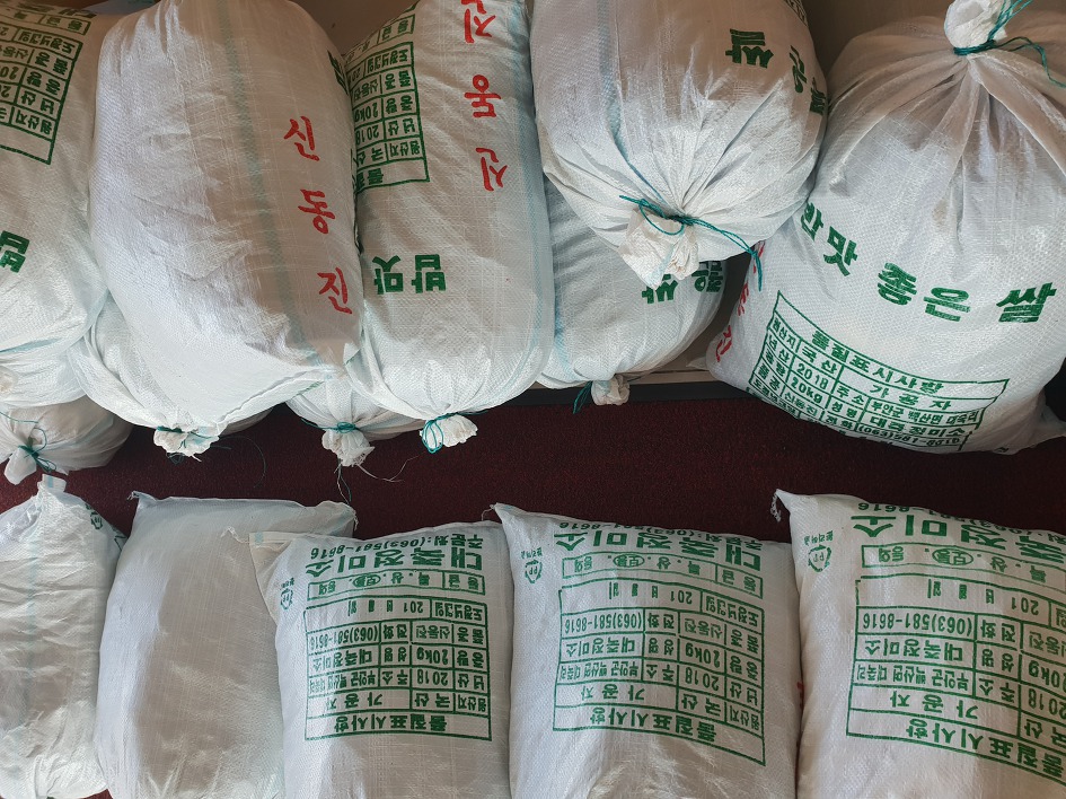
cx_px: 533
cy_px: 400
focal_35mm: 26
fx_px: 800
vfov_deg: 53.0
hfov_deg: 67.3
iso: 125
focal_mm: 4.3
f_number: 2.4
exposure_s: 1/60
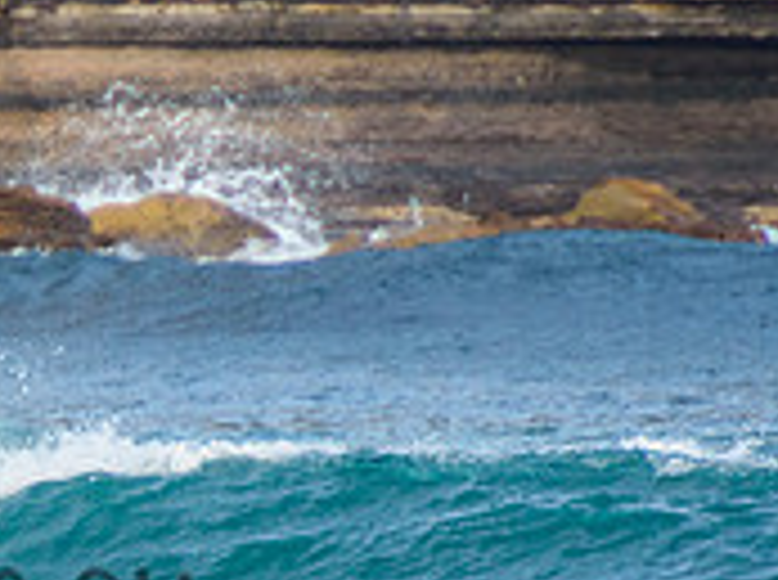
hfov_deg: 1.0
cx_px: -283
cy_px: 551
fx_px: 43489
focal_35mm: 1939
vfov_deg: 0.8
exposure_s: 1/1000
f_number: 5.6
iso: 450
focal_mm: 400
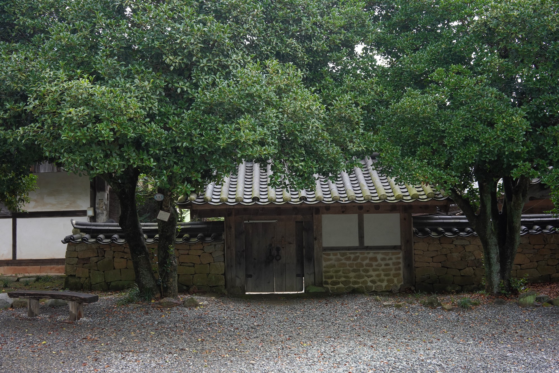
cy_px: 186
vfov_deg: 37.9
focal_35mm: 35
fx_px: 544
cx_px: 280
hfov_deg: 54.4
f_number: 13
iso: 800
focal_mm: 35
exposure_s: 1/100
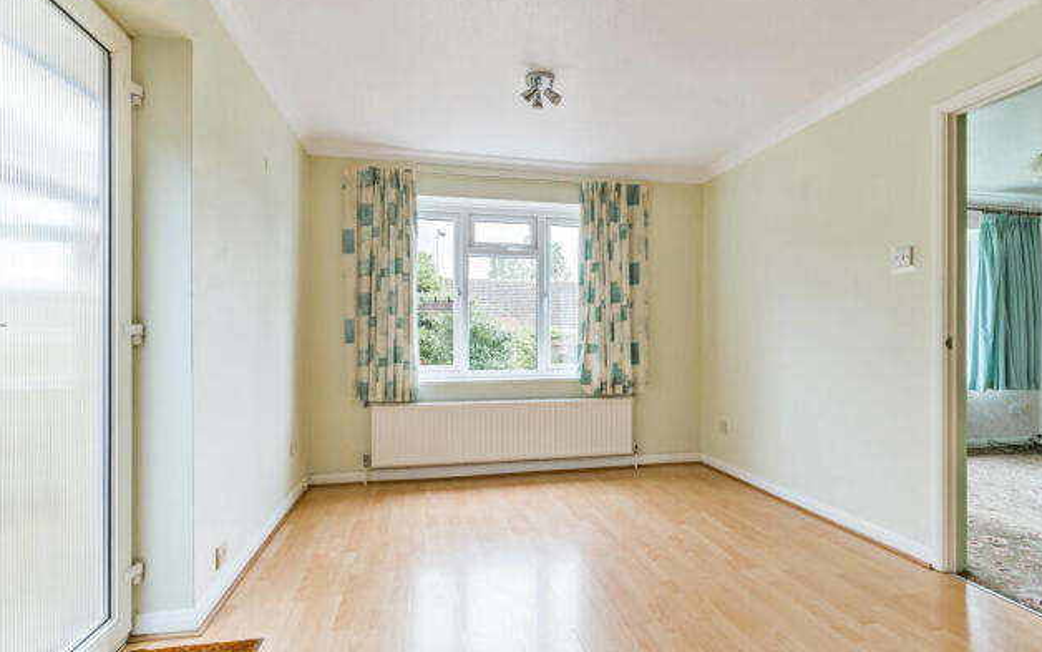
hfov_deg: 94.3
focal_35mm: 17
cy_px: 338
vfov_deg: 68.0
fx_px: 483
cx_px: 538
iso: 100
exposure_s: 1/5
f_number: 8
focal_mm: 16
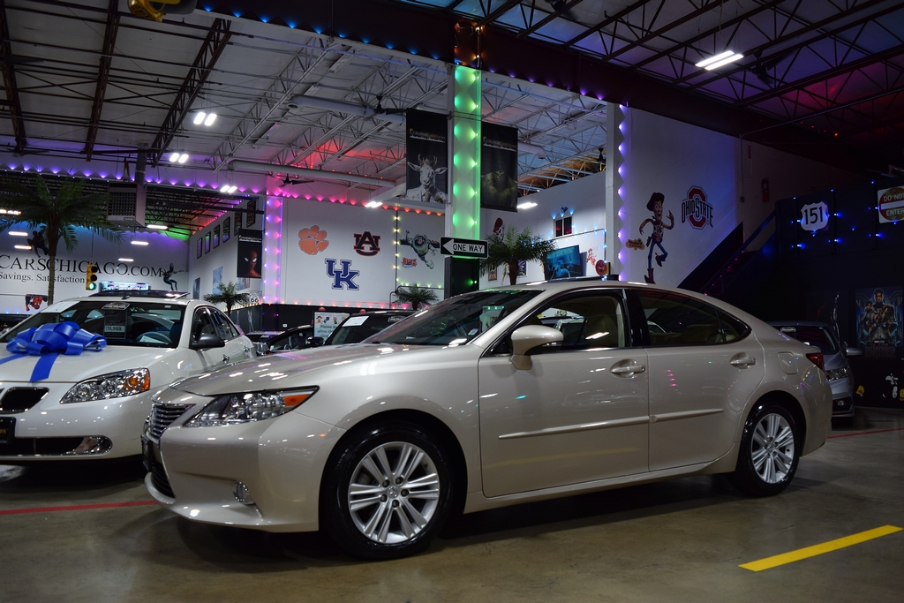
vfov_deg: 47.9
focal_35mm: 27
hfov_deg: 67.4
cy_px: 302
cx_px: 452
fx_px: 678
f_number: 4.5
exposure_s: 1/80
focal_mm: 18
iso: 400
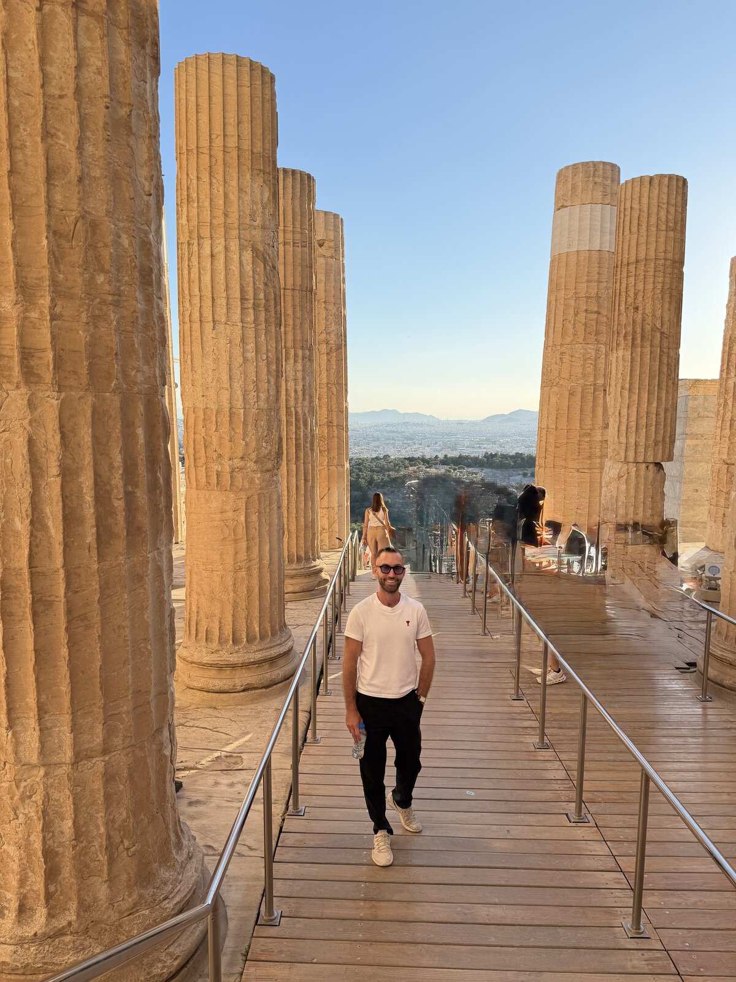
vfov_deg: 71.6
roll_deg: -0.2
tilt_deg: -7.1
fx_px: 680
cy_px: 491
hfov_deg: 56.8
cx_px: 368
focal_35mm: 24
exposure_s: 1/2611
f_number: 1.78
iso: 100
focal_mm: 6.76
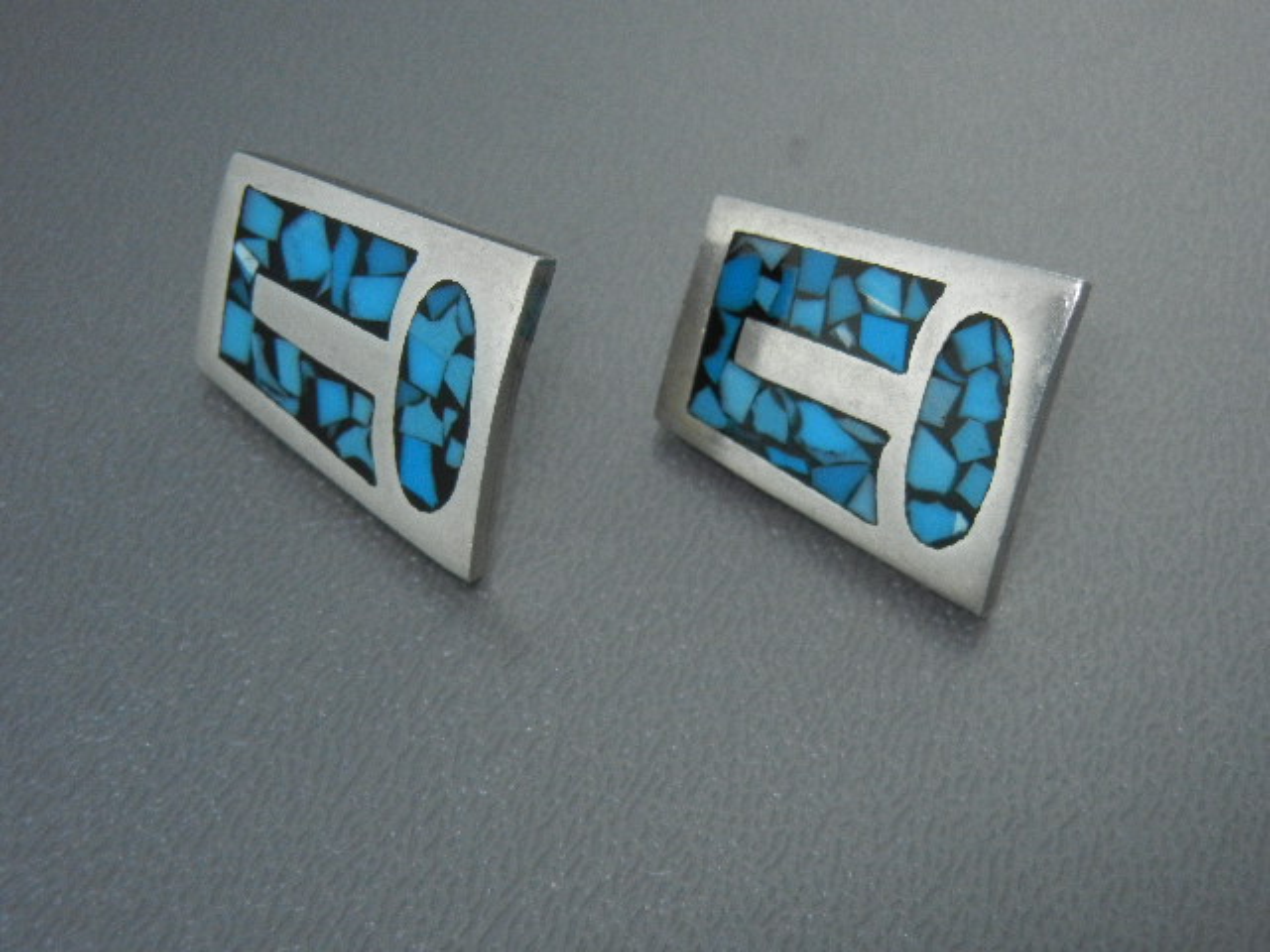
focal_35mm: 77
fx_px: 2825
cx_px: 635
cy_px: 476
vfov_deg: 19.1
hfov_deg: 25.3
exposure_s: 1/30
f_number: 8.6
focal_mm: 13.9
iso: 800
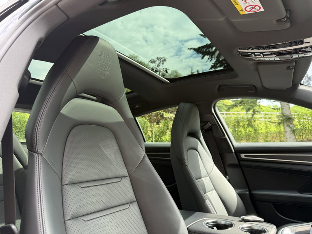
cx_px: 156
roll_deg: +1.5
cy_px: 117
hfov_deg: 71.6
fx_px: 216
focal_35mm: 24
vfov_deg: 56.8
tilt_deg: +9.0
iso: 80
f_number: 1.78
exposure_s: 1/217
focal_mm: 6.76
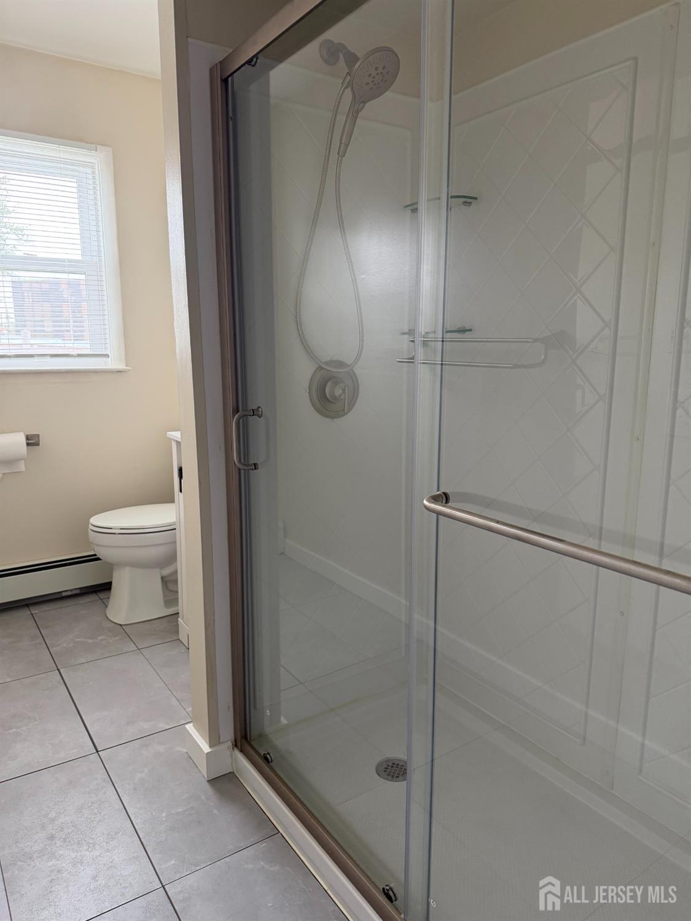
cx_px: 346
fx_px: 639
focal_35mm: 24
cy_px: 460
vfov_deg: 71.6
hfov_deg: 56.8
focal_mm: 6.76
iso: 320
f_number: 1.78
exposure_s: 1/120
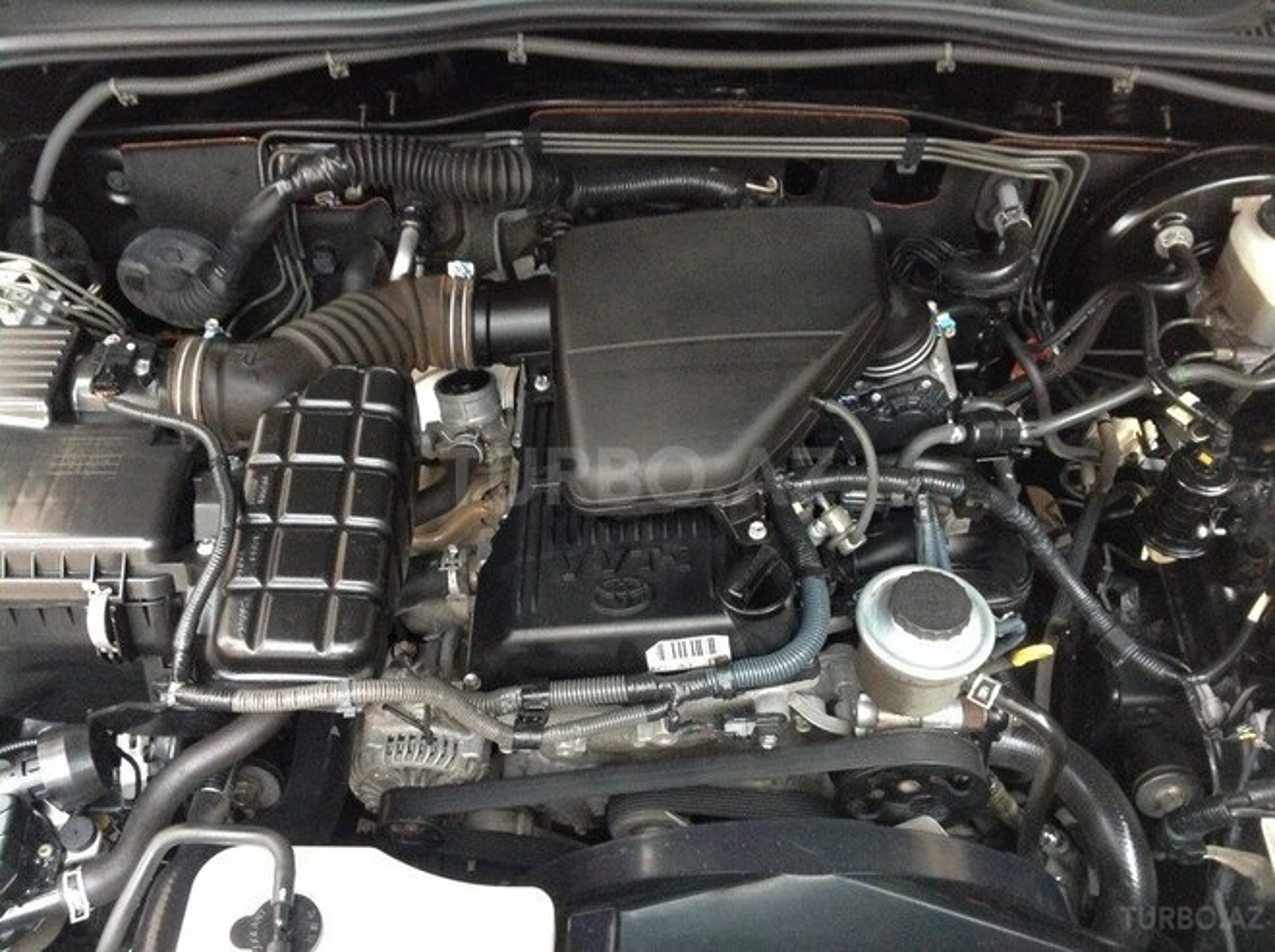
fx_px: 1287
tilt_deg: -53.4
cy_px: 476
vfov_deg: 40.6
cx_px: 638
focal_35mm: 35
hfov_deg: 52.7
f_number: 2.4
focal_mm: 4.28
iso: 400
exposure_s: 1/15
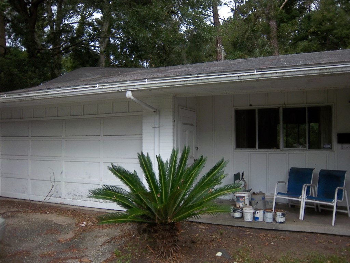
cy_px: 132
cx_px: 175
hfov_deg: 63.4
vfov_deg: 49.7
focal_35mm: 28
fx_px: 283
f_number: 3.5
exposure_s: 1/320
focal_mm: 5.1
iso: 64
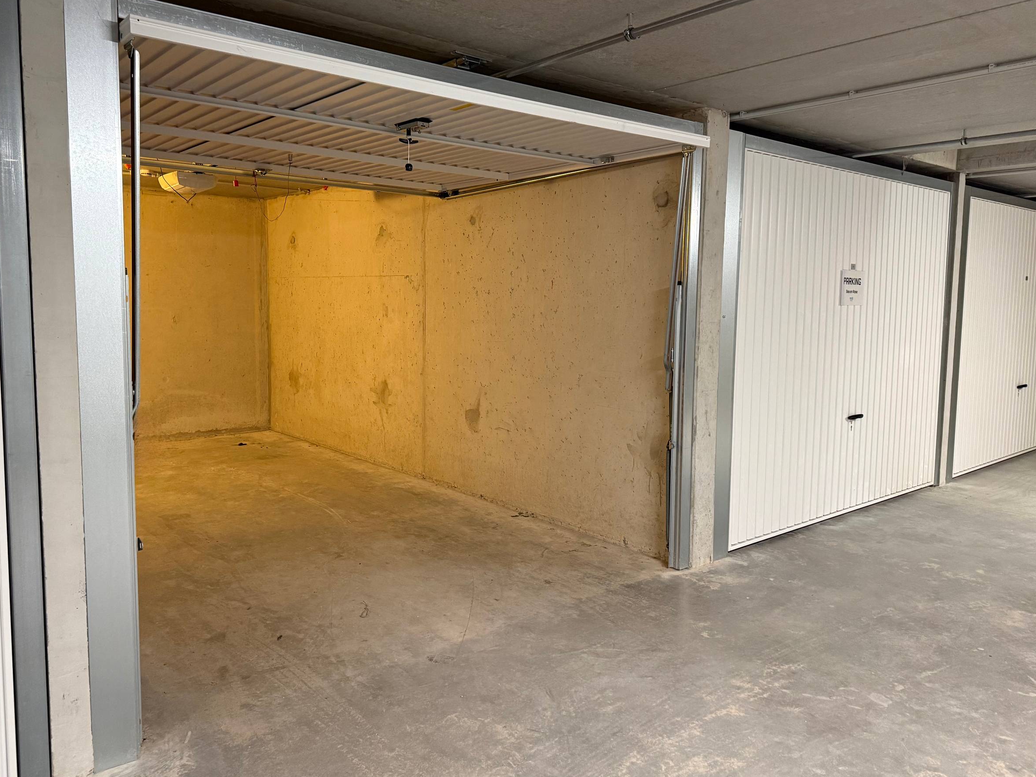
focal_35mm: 26
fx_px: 778
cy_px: 367
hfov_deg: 67.2
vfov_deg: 53.0
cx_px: 478
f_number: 1.78
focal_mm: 6.76
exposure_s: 1/50
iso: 400
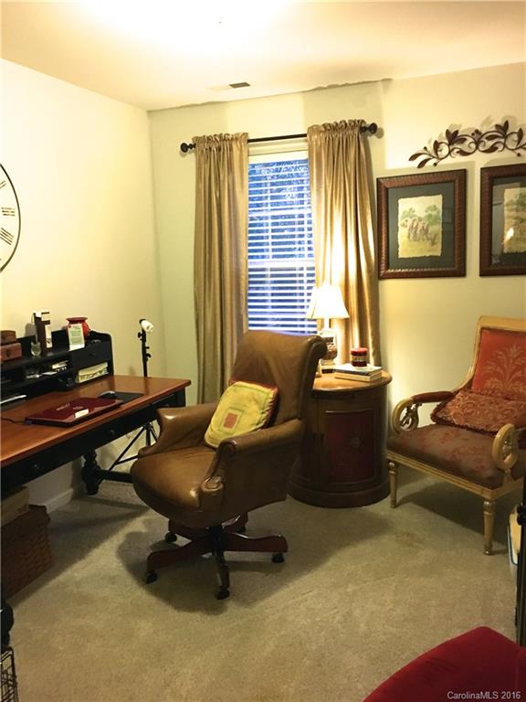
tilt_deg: -10.0
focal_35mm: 29
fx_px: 588
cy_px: 351
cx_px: 263
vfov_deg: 61.7
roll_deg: +1.5
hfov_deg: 48.2
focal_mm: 4.15
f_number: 2.2
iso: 250
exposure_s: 1/15
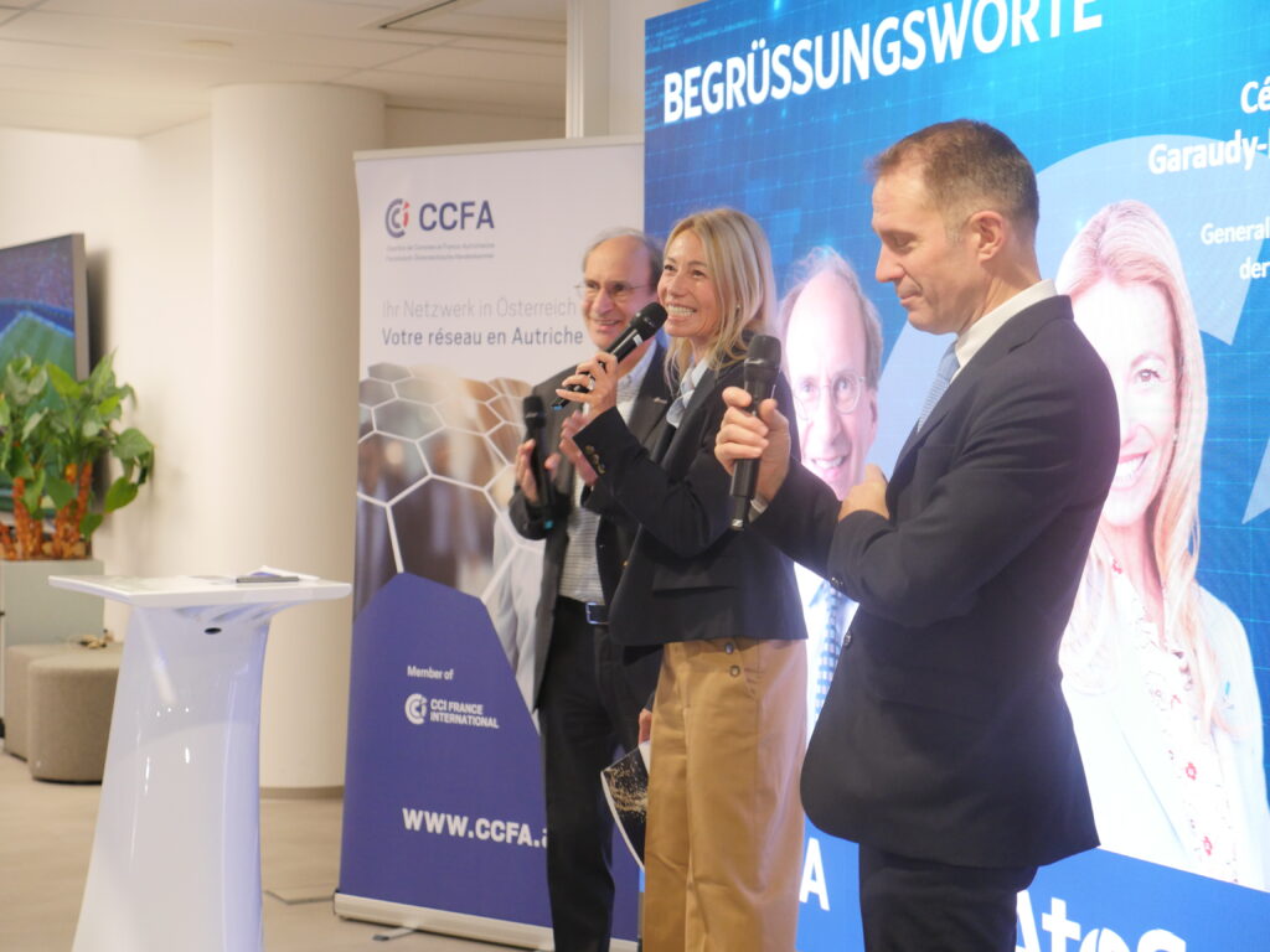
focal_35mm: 70
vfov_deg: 21.0
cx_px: 635
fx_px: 2568
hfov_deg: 27.8
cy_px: 476
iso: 1000
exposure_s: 1/80
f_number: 2.8
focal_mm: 35
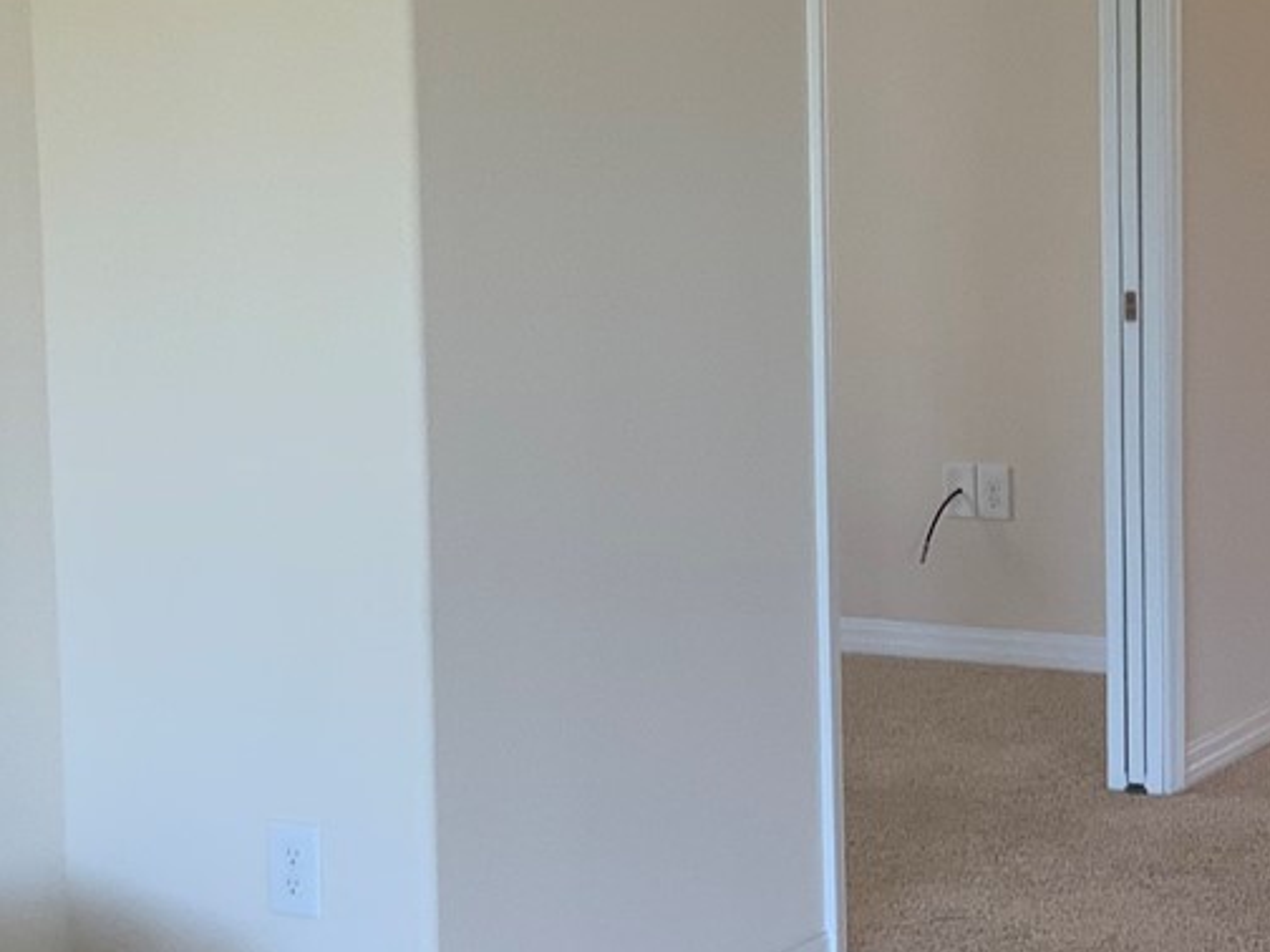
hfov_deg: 20.8
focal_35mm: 92
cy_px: 335
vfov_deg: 16.0
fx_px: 3375
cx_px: 1204
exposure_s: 1/60
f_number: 1.8
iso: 40
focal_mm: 3
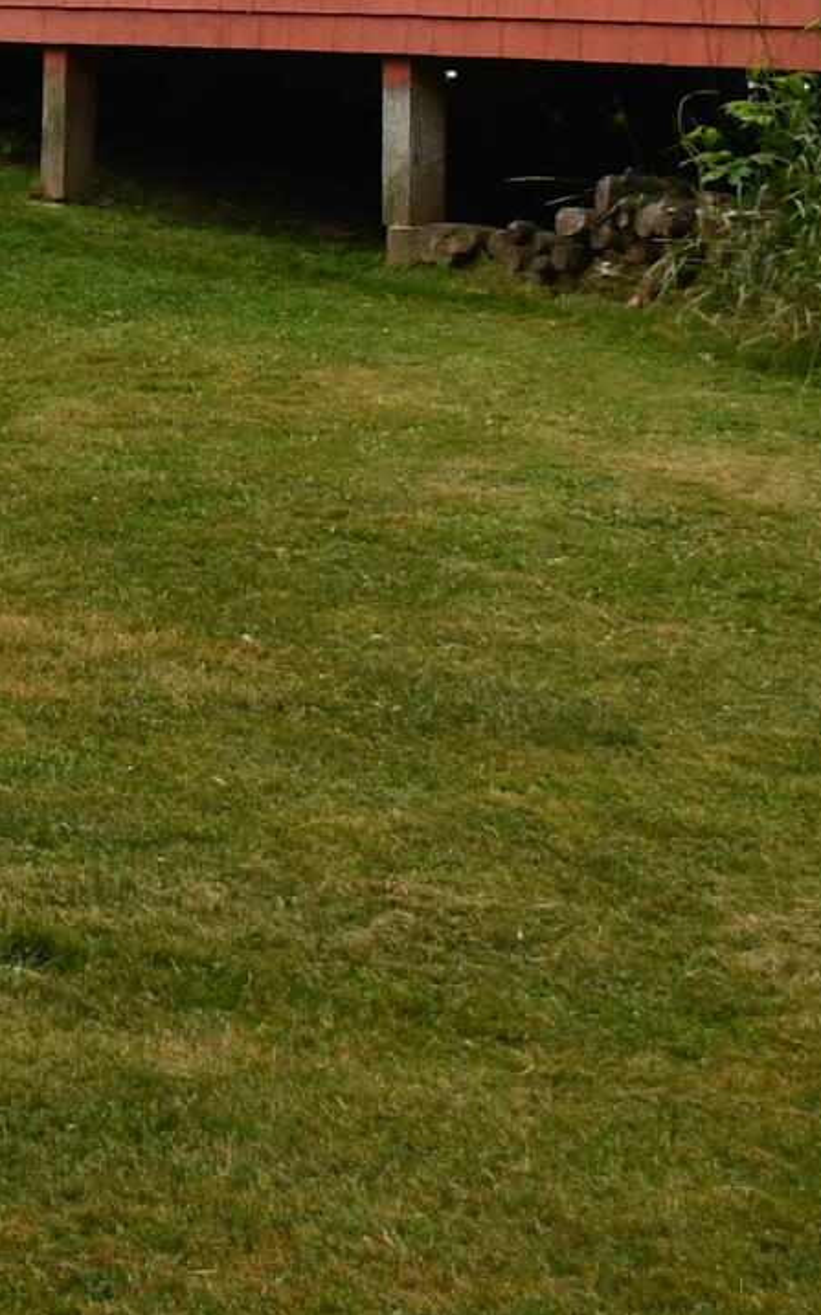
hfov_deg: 8.9
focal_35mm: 141
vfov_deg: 14.1
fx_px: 5052
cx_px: -599
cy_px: -514
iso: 400
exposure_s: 1/250
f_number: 5.6
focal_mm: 22
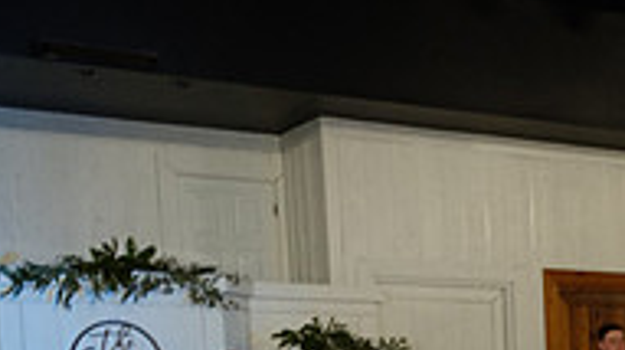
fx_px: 1424
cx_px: 818
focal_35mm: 86
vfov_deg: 12.9
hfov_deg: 22.2
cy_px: 597
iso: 1600
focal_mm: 18.2
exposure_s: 1/40
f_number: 4
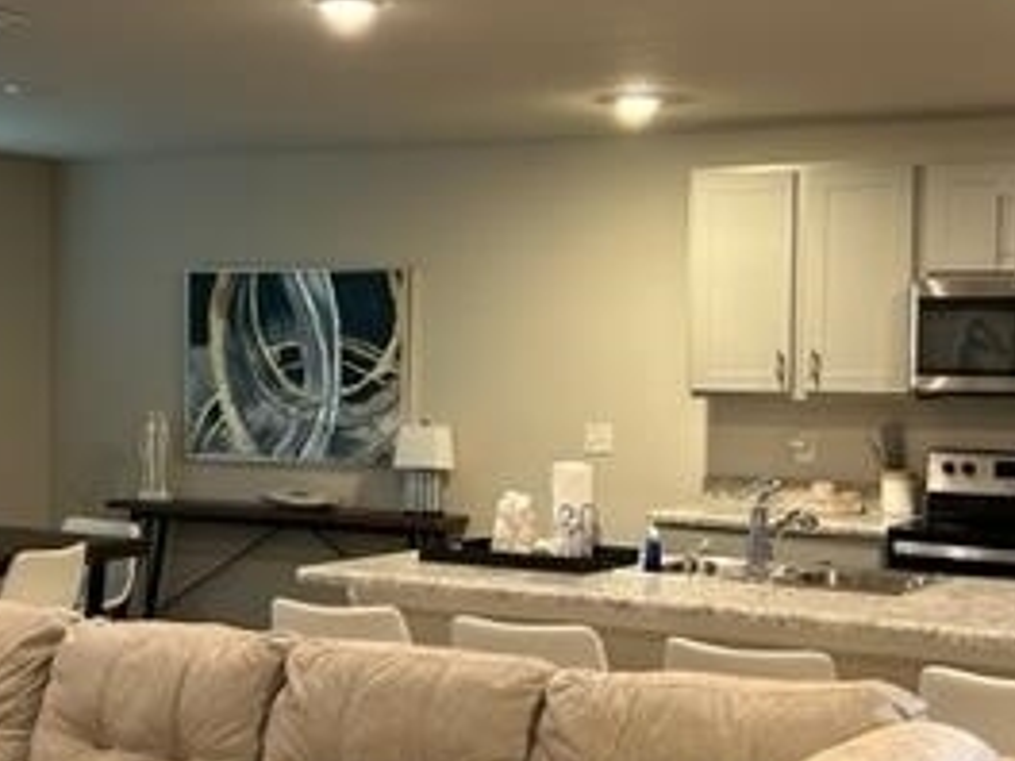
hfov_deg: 30.7
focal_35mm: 63
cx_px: 431
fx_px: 1847
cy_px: 442
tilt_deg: -1.9
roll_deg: +0.1
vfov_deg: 23.3
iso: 160
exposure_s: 1/60
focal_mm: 5.7
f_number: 1.5
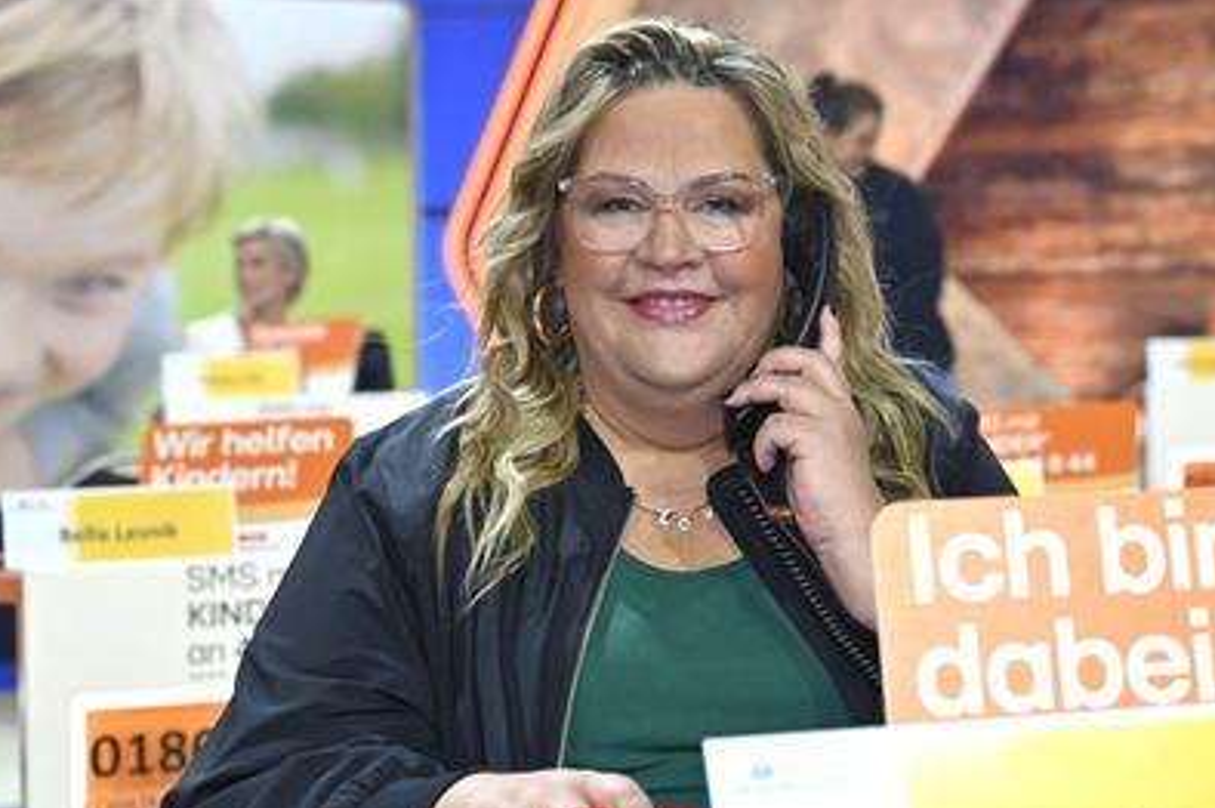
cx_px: 680
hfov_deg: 31.9
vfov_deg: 21.5
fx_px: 2124
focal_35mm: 63
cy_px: 453
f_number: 4
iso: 1000
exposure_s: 1/200
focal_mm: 55
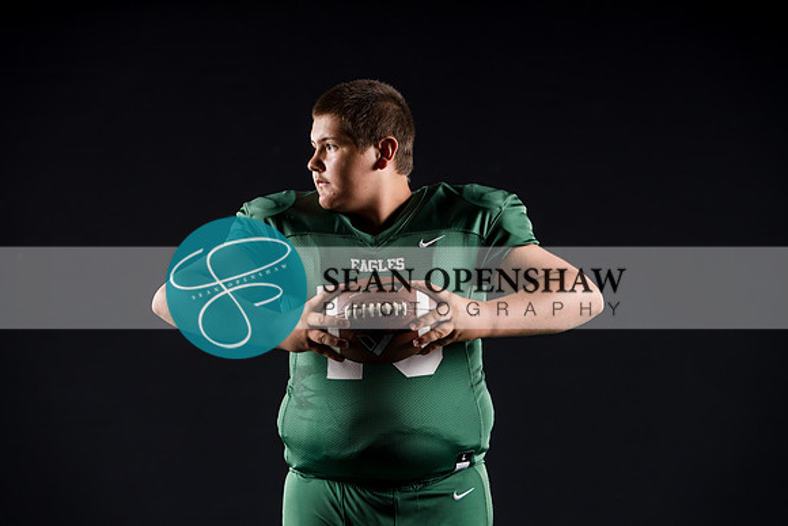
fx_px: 2277
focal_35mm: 104
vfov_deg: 13.2
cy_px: 263
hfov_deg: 19.6
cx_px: 394
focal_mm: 104
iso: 200
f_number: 4
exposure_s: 1/160
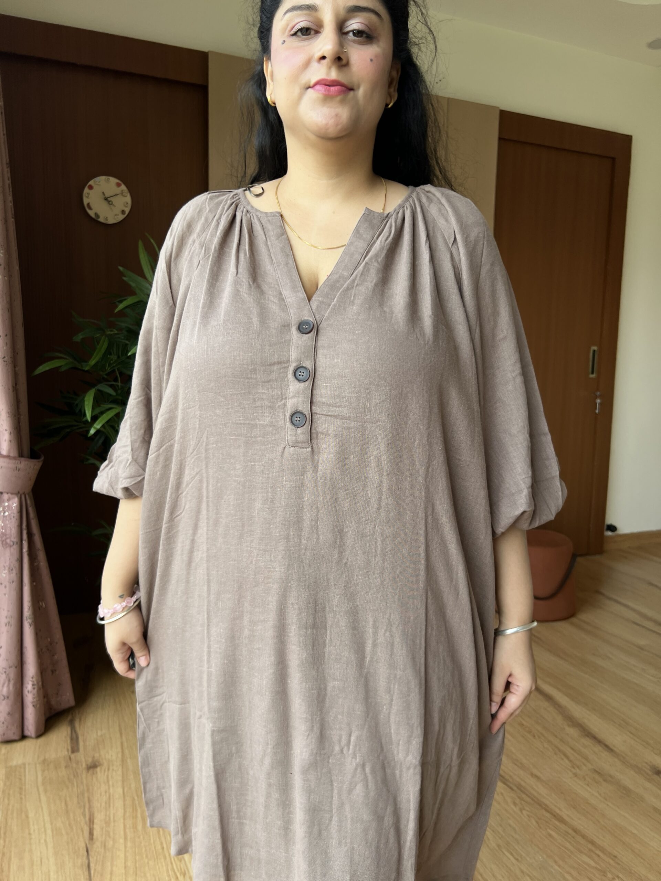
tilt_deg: -6.8
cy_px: 440
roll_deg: -0.7
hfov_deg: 53.1
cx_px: 330
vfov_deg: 67.3
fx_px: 662
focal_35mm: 26
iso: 32
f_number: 1.5
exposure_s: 1/145
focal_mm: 5.7
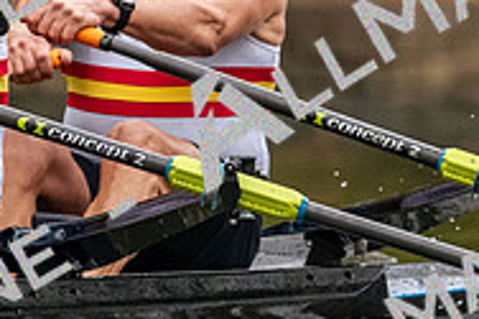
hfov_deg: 1.1
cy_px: -48
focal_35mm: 1848
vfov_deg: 0.7
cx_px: -28
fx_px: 24567
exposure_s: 1/2500
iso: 2500
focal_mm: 400
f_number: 4.5
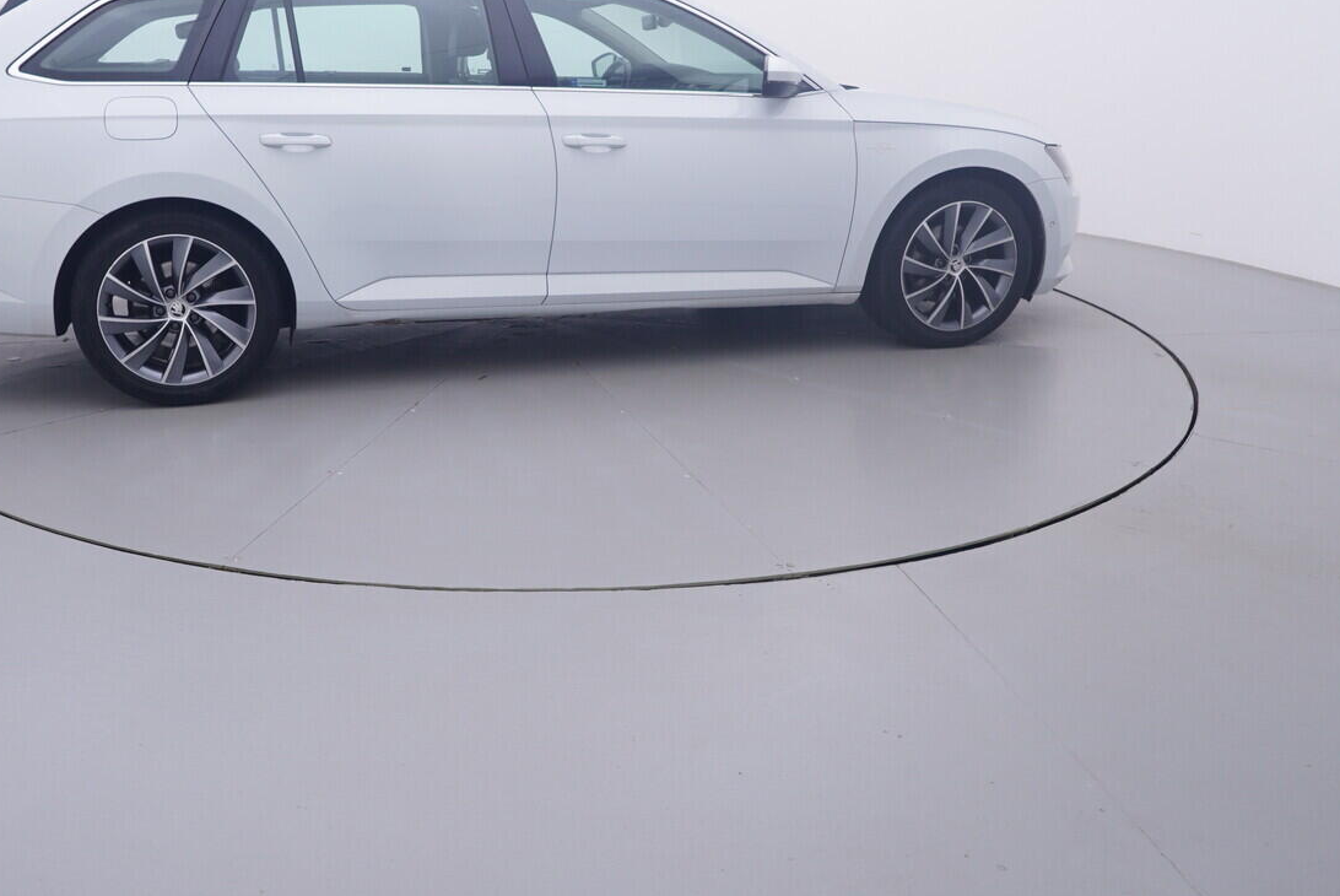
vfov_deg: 43.8
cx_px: 493
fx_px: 1105
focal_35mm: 30
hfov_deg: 61.5
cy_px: 340
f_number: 5
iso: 200
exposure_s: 1/80
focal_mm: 15
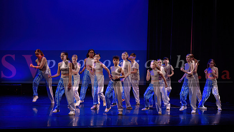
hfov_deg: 27.0
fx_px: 487
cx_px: 117
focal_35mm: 79
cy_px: 61
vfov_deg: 15.4
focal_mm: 75
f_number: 2.8
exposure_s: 1/200
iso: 1600
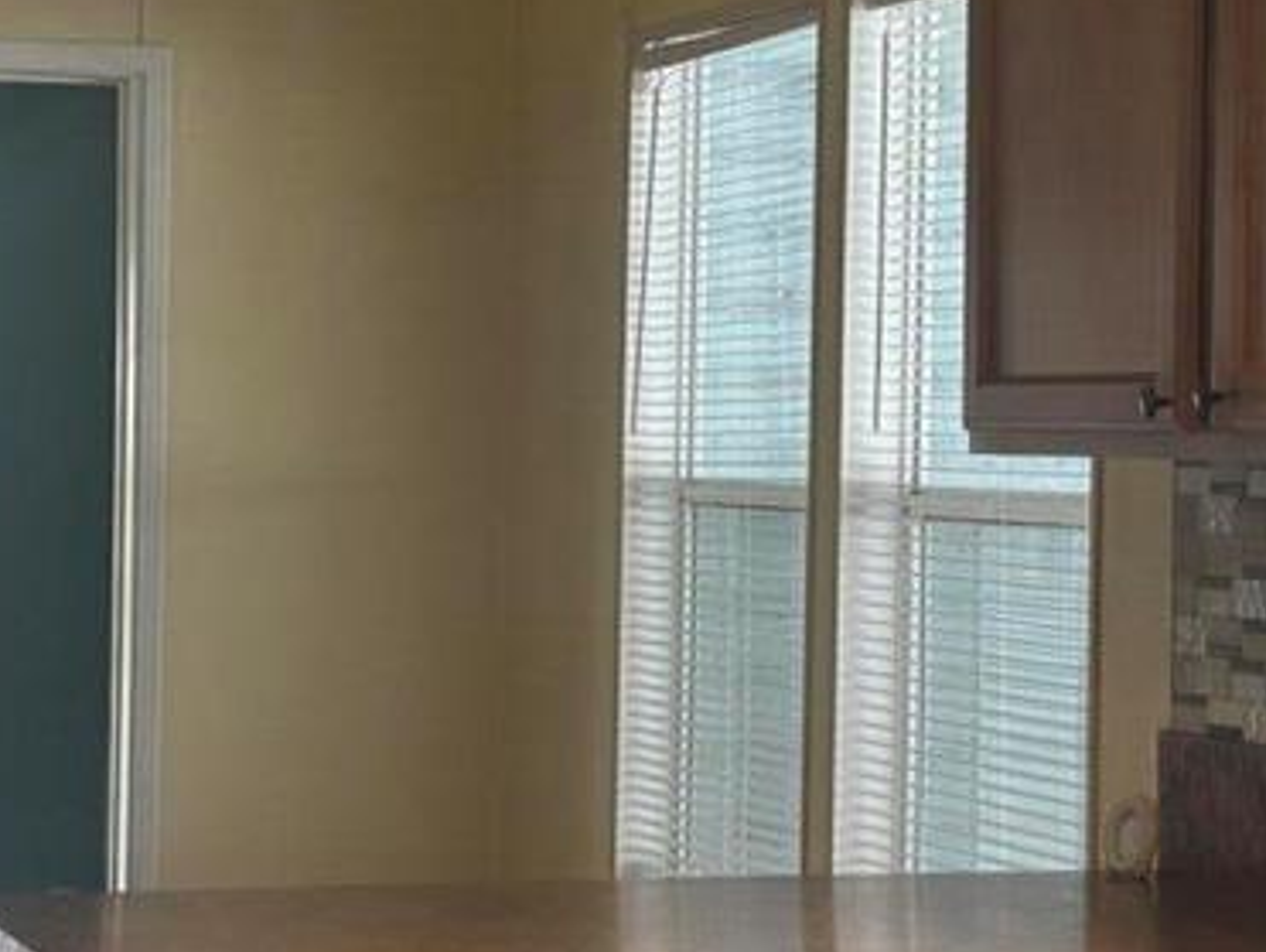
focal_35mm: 112
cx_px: 614
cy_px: 389
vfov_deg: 13.2
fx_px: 4100
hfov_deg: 17.6
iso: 50
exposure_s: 1/120
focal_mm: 5.96
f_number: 1.6
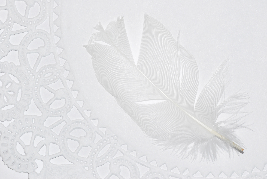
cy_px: 90
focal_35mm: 135
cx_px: 134
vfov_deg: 10.2
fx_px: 1002
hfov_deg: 15.2
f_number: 10
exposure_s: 1/60
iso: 100
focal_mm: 90
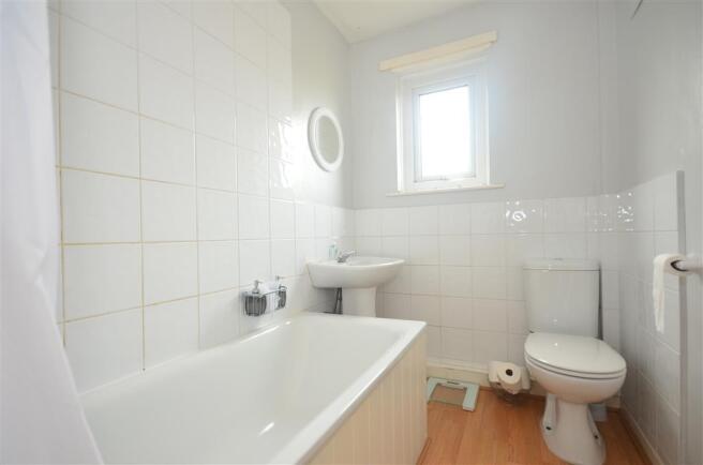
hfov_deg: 90.1
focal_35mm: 18
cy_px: 232
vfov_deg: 67.1
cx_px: 352
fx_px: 351
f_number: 5
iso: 200
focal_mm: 12
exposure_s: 1/10
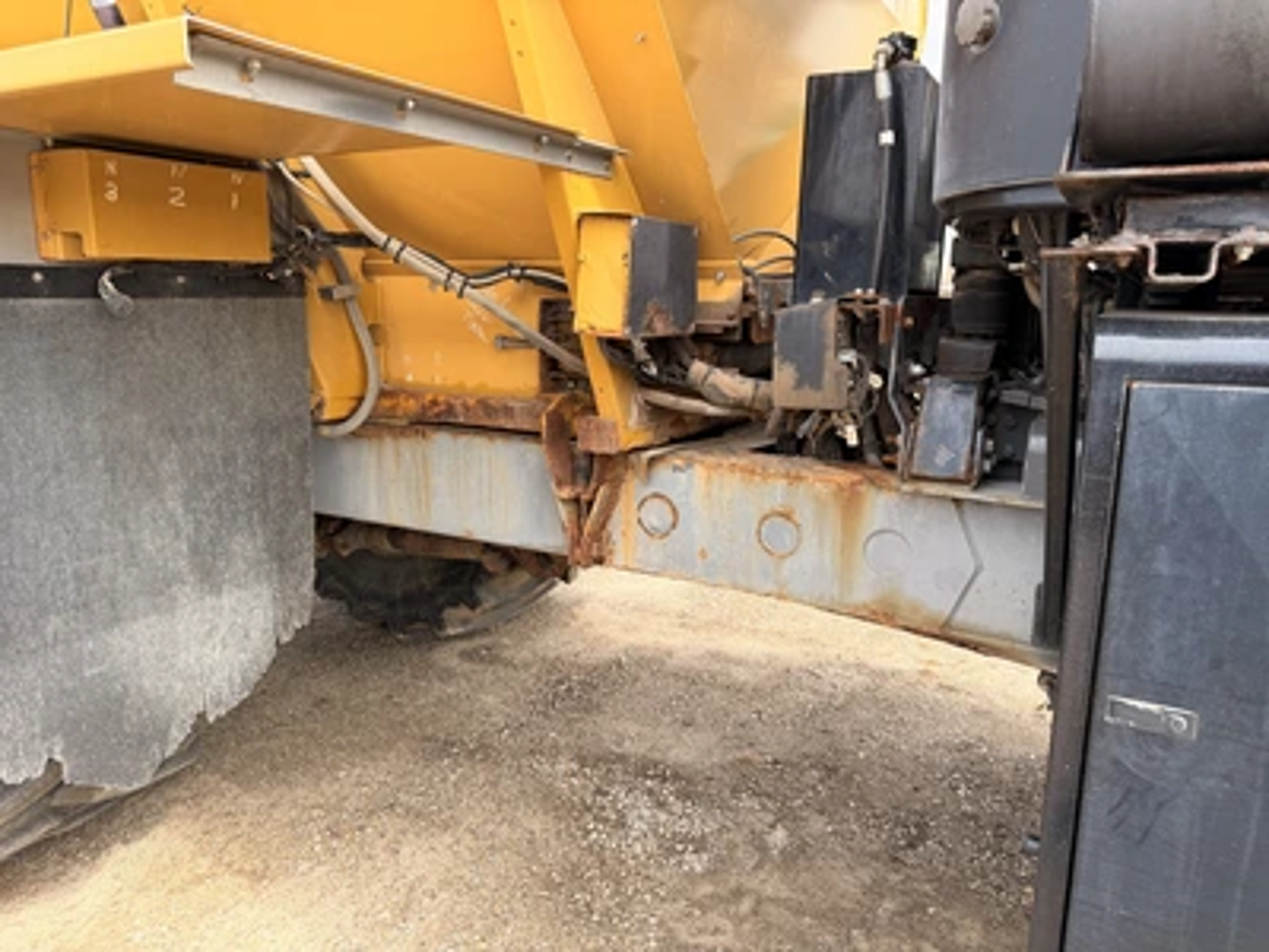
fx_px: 880
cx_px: 634
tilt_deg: -6.8
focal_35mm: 24
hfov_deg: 71.6
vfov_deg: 56.8
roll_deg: +1.5
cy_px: 476
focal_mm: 6.76
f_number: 1.78
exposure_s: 1/967
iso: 100
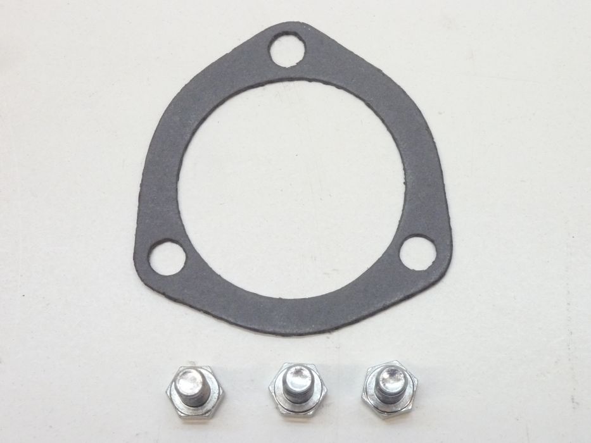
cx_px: 296
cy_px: 222
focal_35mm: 96
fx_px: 1639
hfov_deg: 20.4
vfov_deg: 15.4
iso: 400
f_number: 4.3
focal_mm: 15.8
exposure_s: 1/20
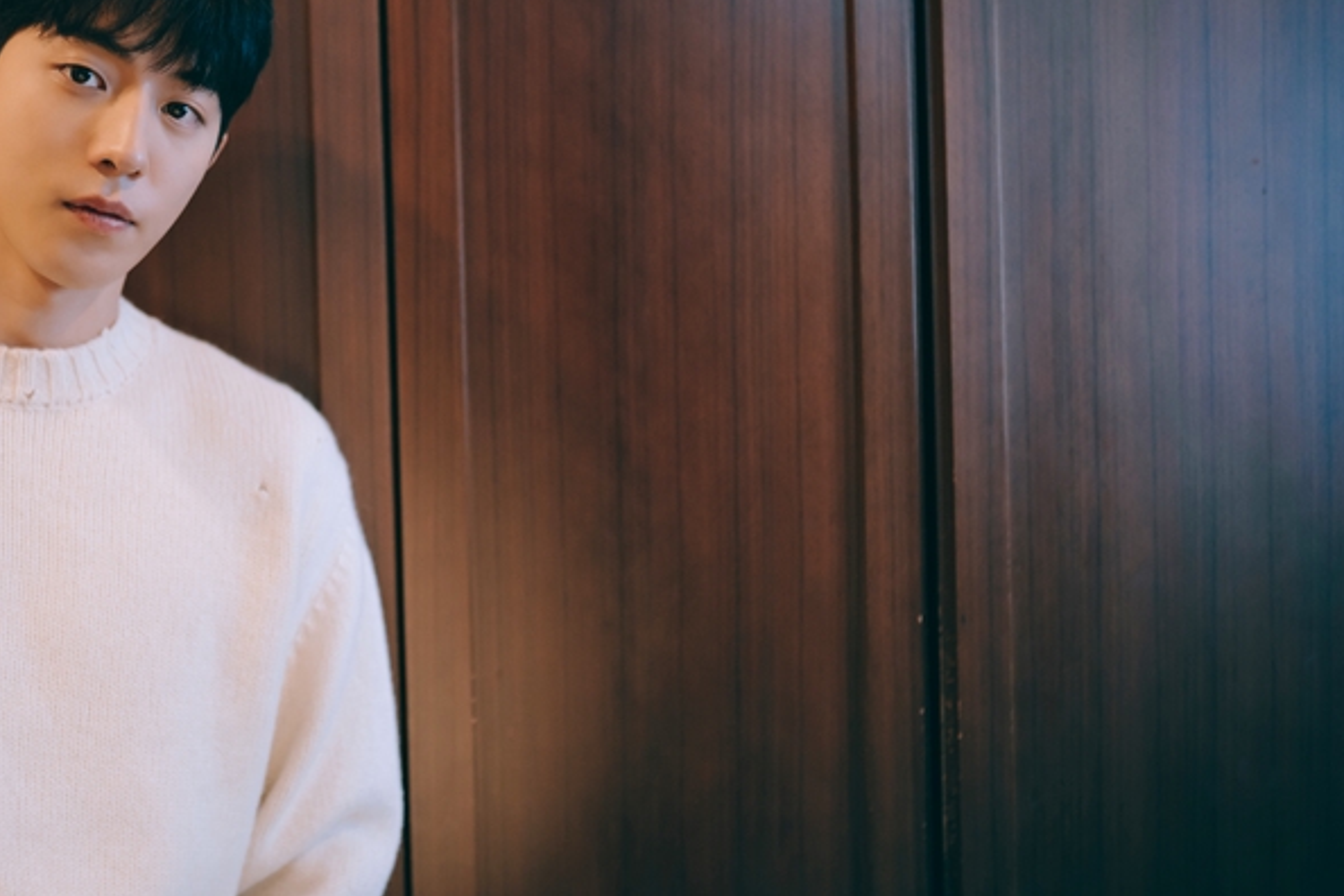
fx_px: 1979
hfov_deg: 36.8
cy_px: 398
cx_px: 378
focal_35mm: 53
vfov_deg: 25.5
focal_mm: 35
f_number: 1.4
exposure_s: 1/125
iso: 500
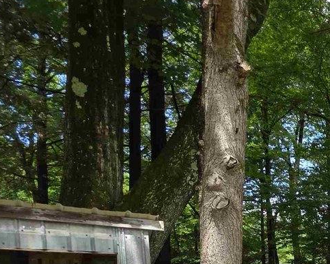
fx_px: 410
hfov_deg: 29.9
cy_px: 326
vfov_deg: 29.9
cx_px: 472
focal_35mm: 42
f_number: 1.9
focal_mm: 2.2
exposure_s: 1/365
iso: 40
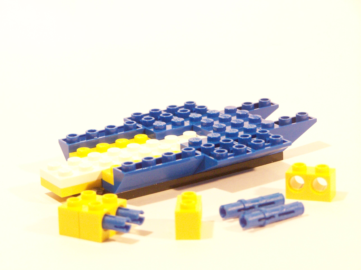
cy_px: 135
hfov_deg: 16.8
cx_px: 180
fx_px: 1220
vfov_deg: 12.7
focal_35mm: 117
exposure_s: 1/20
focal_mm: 19.4
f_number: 3.6
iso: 400
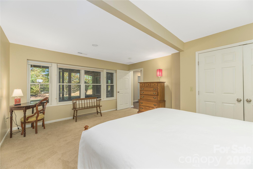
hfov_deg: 104.3
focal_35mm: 14
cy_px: 84
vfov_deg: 81.2
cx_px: 126
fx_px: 98
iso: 320
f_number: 8
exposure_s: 1/125
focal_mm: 14
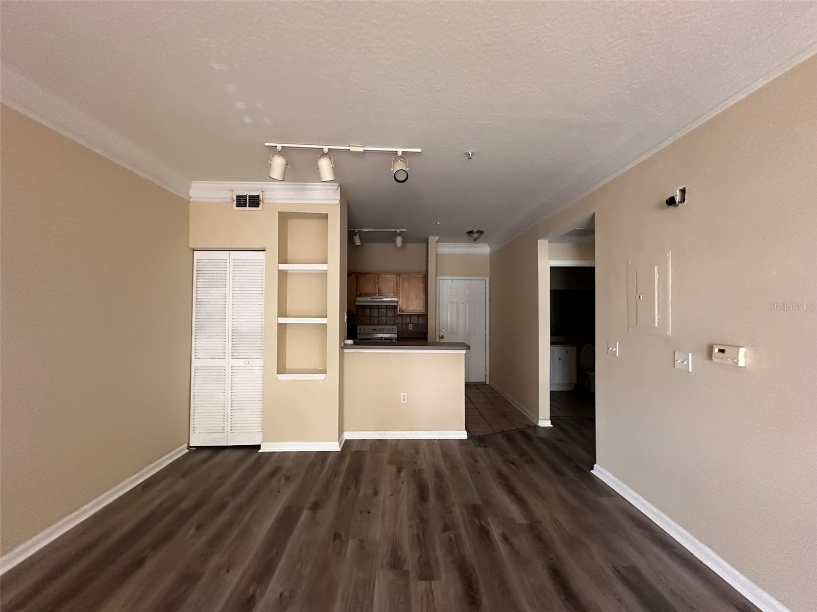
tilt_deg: +3.0
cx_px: 408
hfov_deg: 102.1
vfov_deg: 85.7
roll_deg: -1.0
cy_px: 306
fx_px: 330
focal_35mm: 14
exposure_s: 1/60
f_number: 2.2
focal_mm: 2.22
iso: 800
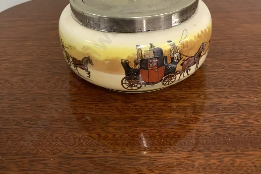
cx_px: 131
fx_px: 268
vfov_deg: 33.3
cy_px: 5
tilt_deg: -23.4
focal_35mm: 37
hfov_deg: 51.9
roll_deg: +2.7
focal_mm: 4.25
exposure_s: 1/50
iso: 80
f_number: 1.8
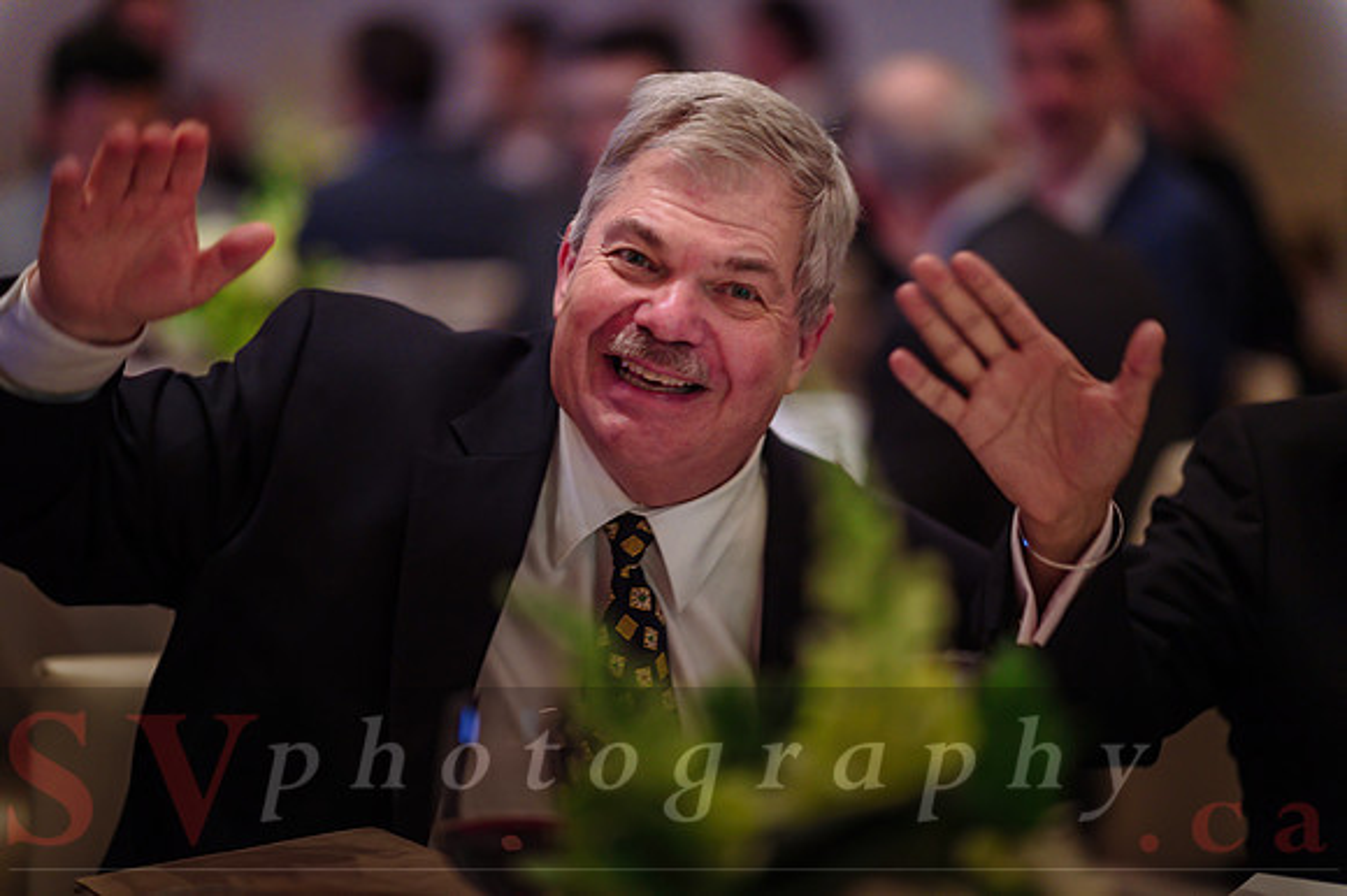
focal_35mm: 105
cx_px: 674
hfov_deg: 19.5
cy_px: 448
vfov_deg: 13.0
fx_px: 3926
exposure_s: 1/200
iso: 1600
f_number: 1.4
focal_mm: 105
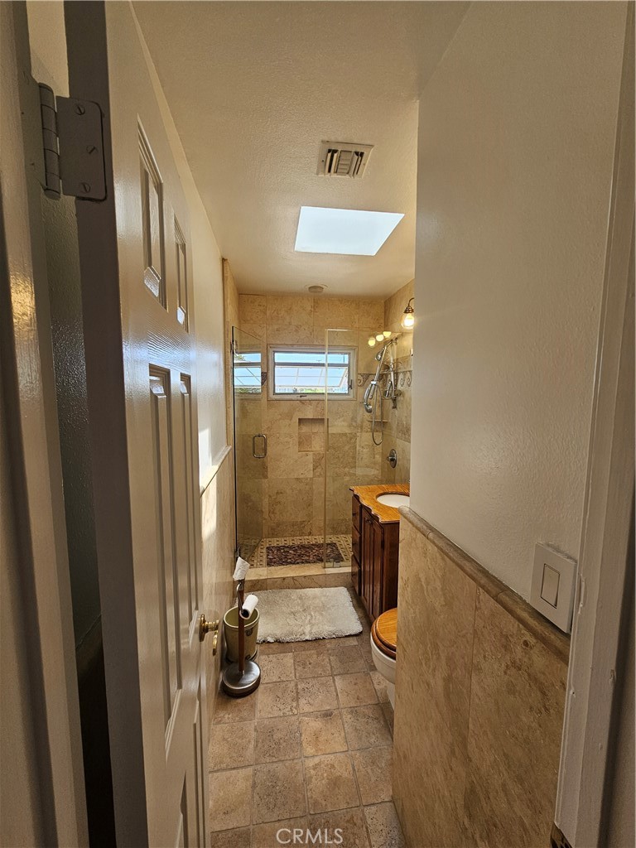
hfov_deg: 89.9
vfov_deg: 106.2
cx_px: 318
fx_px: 318
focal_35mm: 13
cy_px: 424
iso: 64
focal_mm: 2.2
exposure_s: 1/120
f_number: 2.2
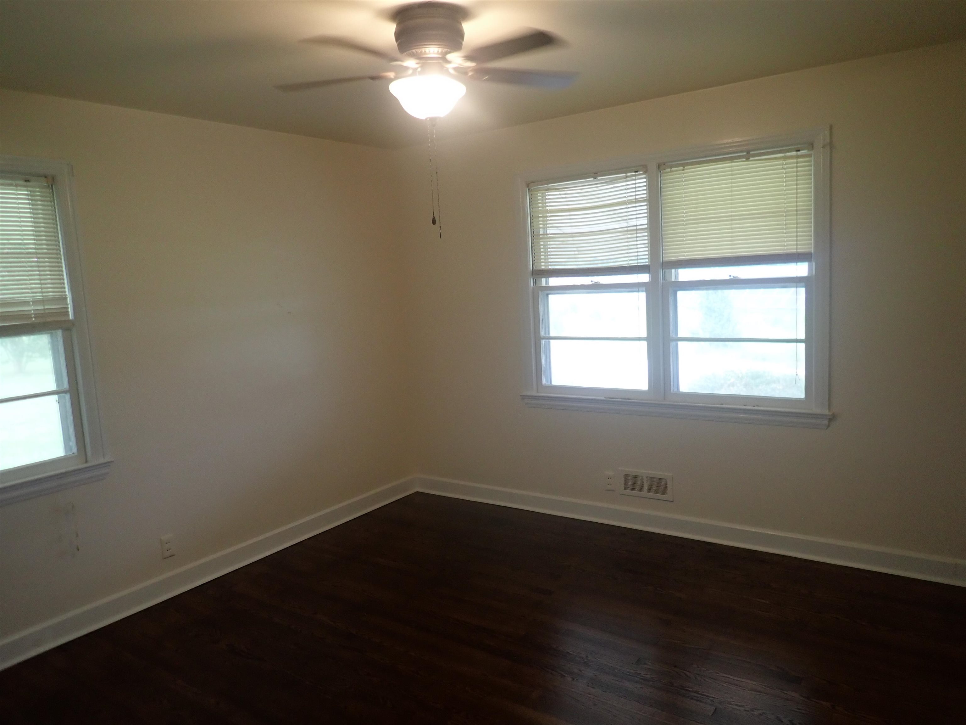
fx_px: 698
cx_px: 483
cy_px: 362
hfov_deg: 69.4
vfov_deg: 54.9
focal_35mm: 25
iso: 200
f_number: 2
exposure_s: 1/60
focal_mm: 4.5
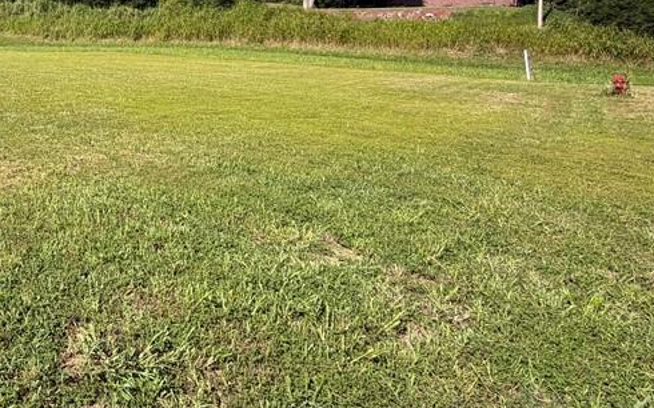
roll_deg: -0.5
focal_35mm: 31
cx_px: 9
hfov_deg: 50.4
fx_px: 552
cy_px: 79
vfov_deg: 38.9
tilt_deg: -2.7
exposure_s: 1/770
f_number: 2.2
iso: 25
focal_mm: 2.22
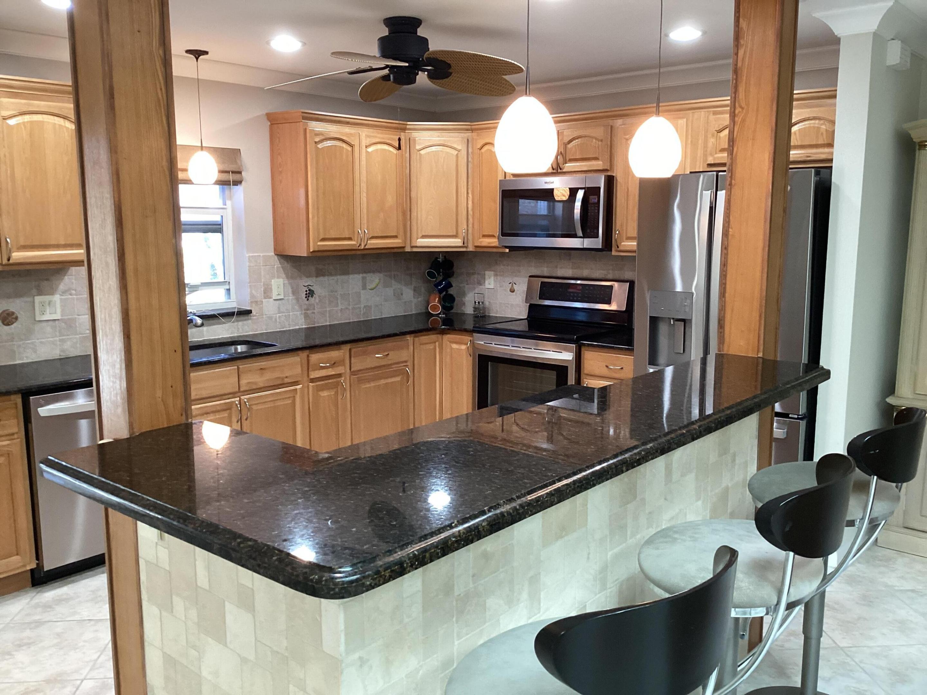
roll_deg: +0.7
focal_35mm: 31
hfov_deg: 58.4
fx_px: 830
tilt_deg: -9.3
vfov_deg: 45.4
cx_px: 464
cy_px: 348
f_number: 2.4
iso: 200
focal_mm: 3.3
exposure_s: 1/60
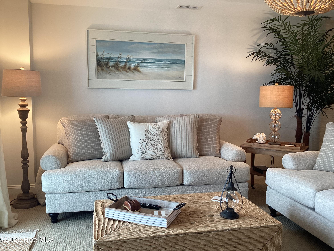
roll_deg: -0.9
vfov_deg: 45.4
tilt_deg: -4.9
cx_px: 167
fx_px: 299
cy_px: 126
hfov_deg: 58.4
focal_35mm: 31
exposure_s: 1/60
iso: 64
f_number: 2.4
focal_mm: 3.3
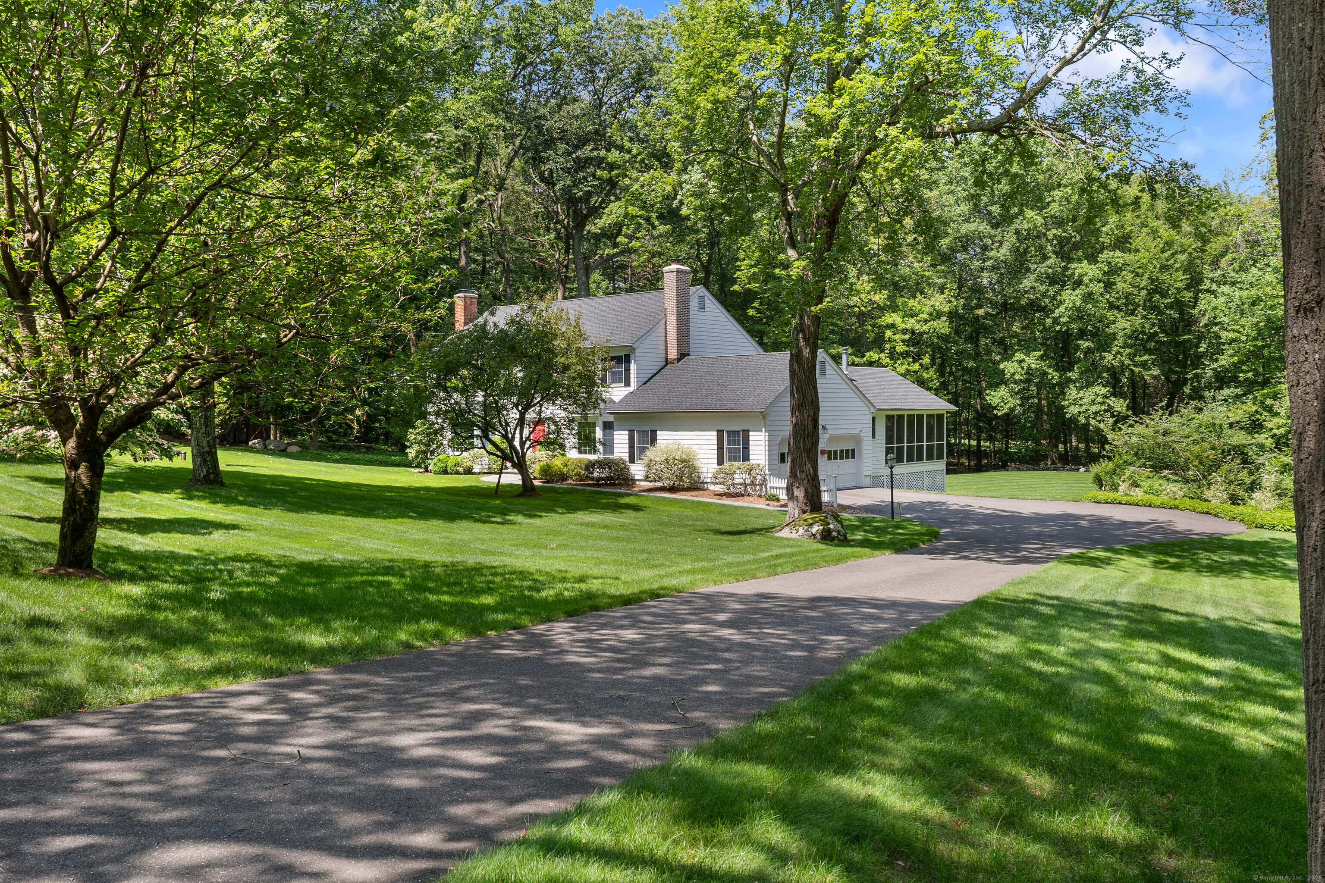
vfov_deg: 43.6
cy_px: 442
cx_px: 662
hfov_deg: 61.9
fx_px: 1104
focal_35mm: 30
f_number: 8
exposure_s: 1/60
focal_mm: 20
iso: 320
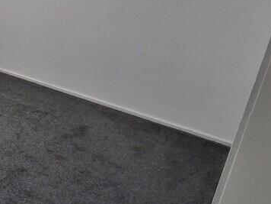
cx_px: -85
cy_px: 56
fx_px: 360
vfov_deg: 31.1
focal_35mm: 46
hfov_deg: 31.4
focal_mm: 1.64
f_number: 2.2
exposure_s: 1/512
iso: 40
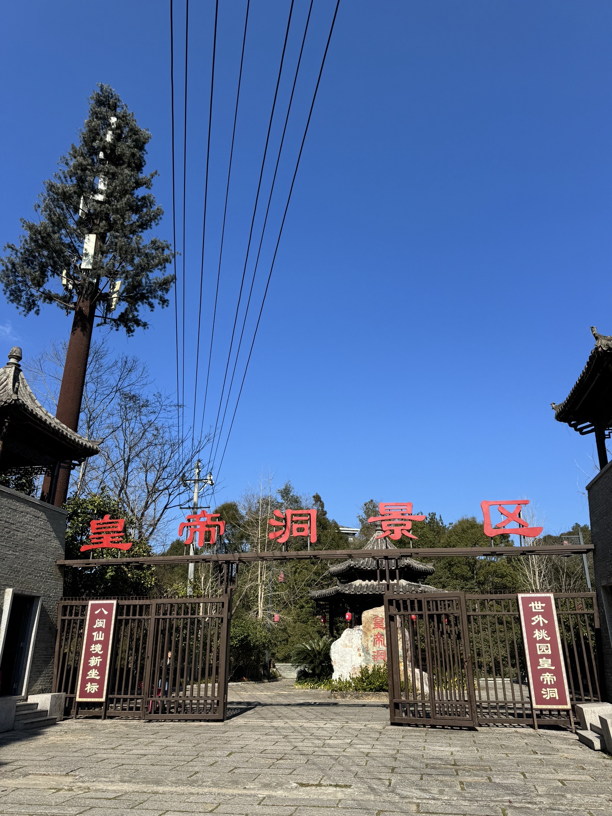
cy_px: 408
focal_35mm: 24
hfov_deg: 56.9
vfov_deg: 71.6
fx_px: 565
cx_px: 306
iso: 80
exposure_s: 1/3802
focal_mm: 6.86
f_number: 1.78
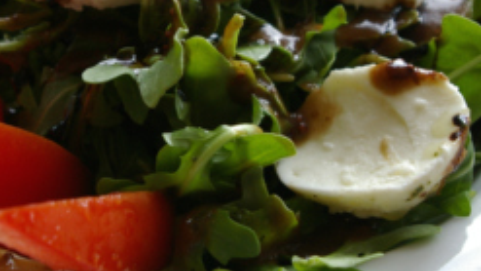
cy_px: 49
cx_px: 189
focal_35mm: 111
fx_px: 1417
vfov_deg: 10.9
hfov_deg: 19.2
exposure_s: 1/30
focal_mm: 35
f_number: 5.6
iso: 400
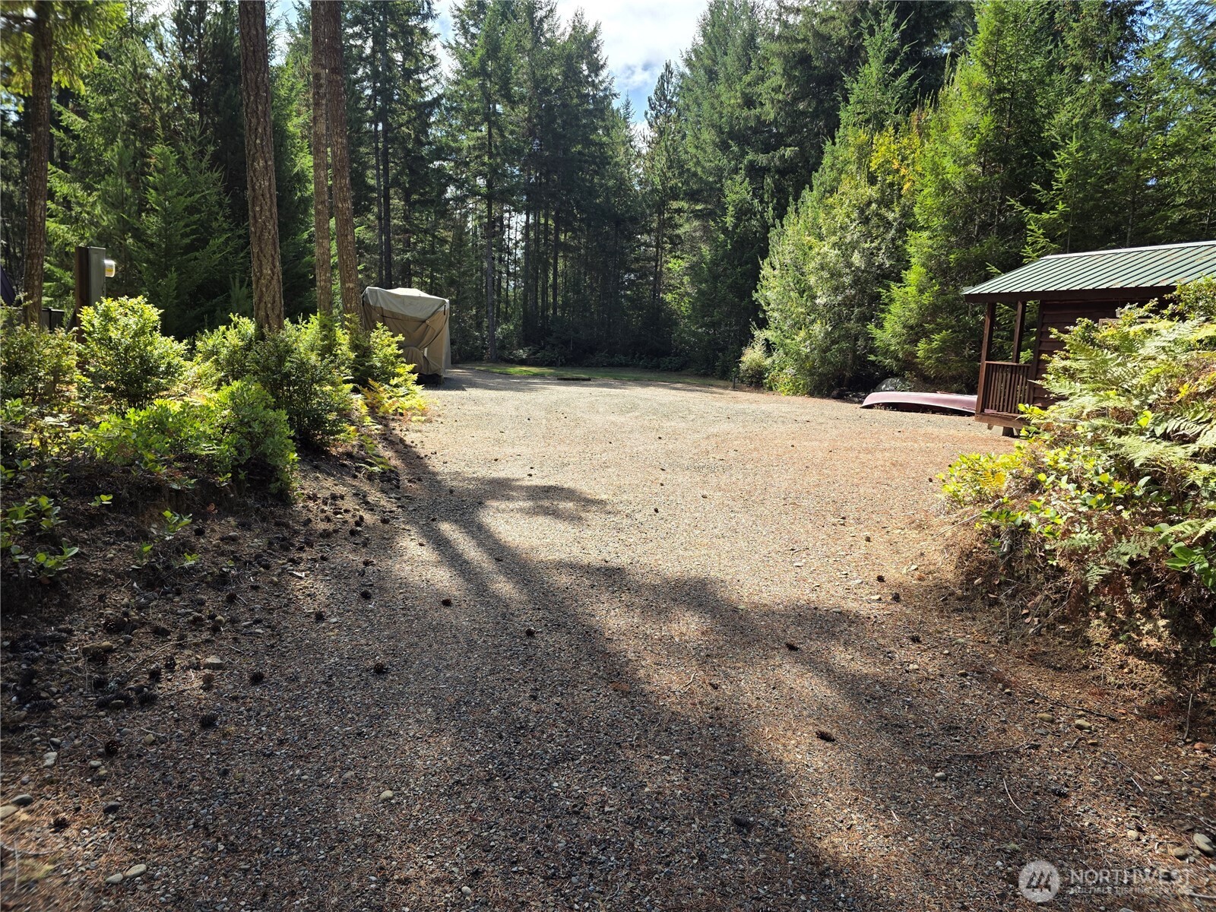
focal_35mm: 23
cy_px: 456
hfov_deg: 73.9
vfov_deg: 58.9
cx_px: 608
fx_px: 808
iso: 80
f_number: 1.7
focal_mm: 6.3
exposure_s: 1/1756
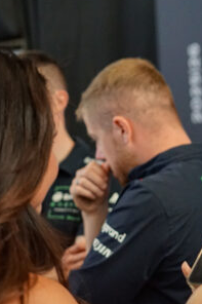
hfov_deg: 9.5
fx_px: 1196
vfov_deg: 14.4
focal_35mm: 142
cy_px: 100
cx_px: 237
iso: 6400
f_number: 4
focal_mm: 70
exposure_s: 1/640
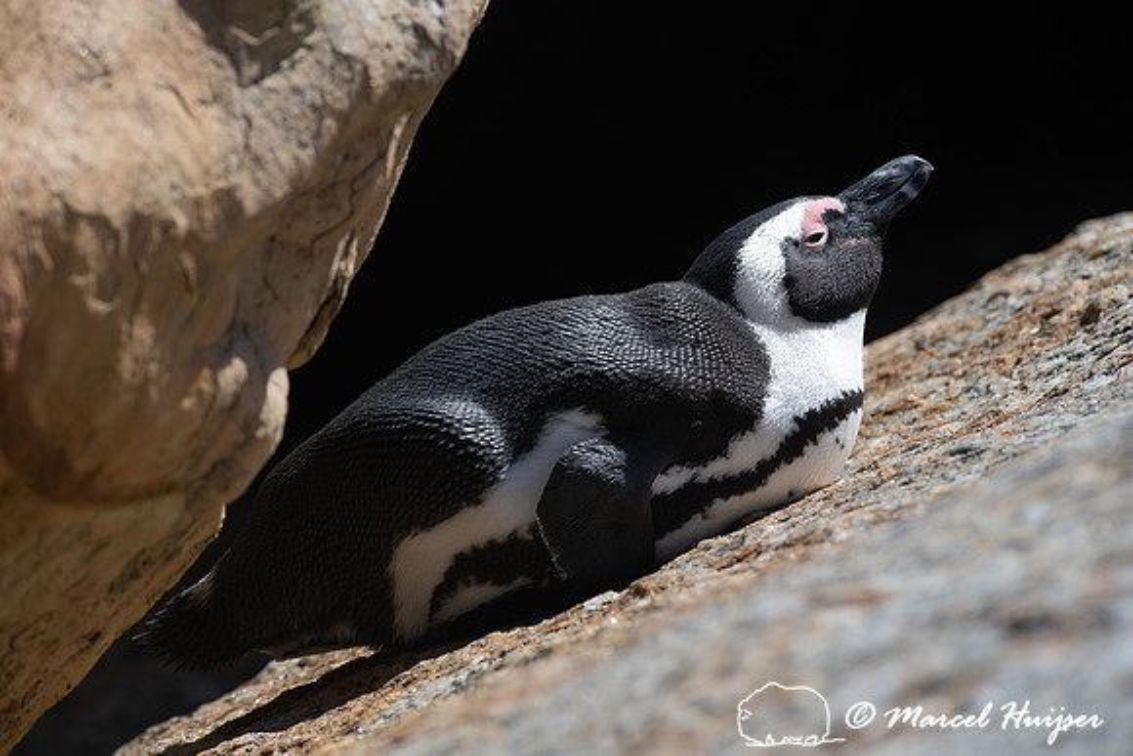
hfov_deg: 3.4
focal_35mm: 600
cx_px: 566
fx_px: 18887
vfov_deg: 2.3
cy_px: 378
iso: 400
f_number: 9
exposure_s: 1/1250
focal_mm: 600
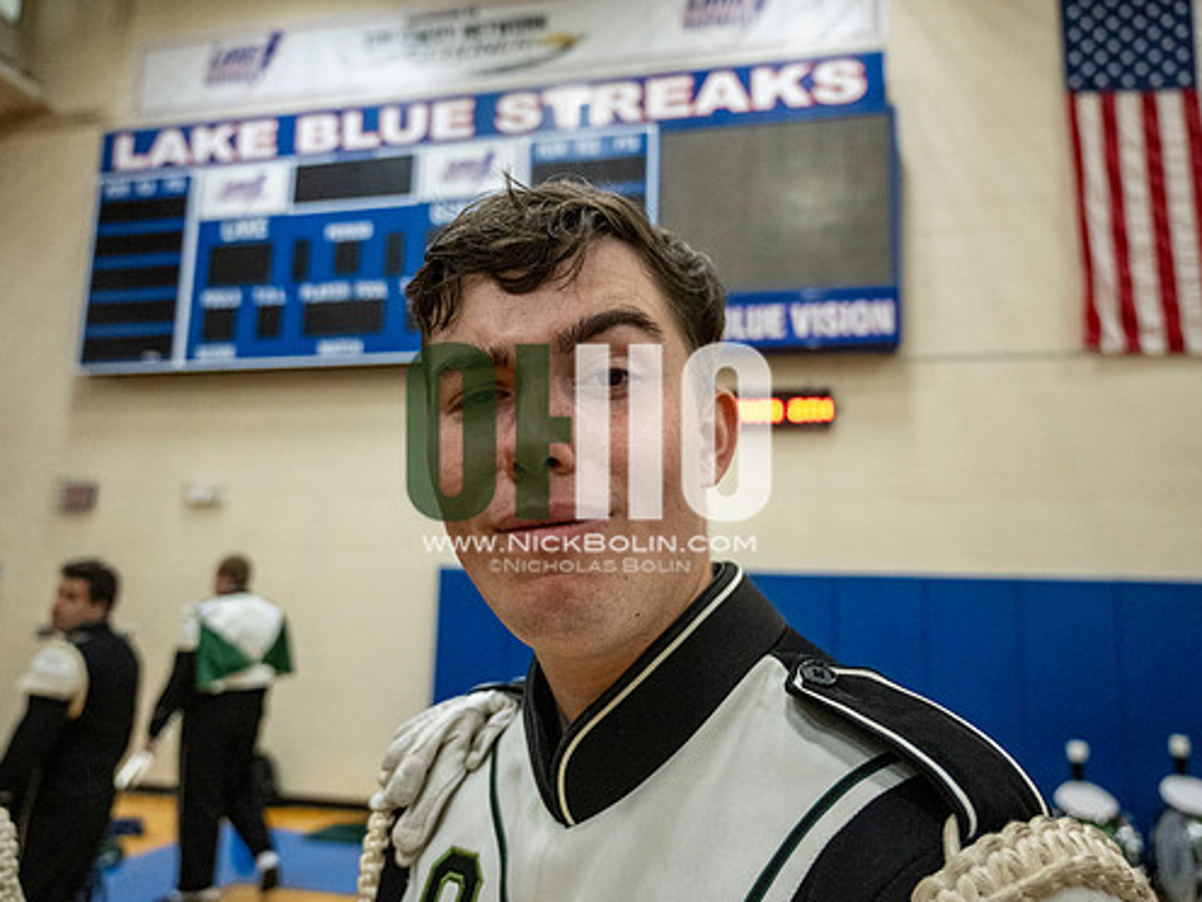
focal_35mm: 27
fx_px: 938
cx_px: 589
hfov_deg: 65.3
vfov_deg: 51.4
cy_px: 457
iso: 8000
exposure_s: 1/800
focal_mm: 24
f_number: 4
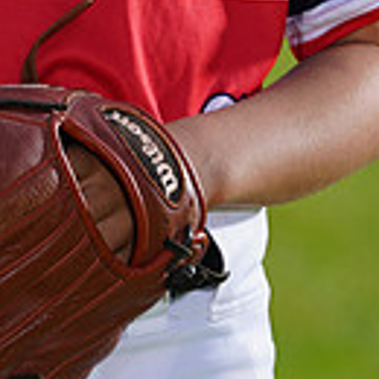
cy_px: -216
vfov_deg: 1.9
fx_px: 11458
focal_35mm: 925
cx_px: 22
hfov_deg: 1.9
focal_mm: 244
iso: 100
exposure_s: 1/250
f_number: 7.1
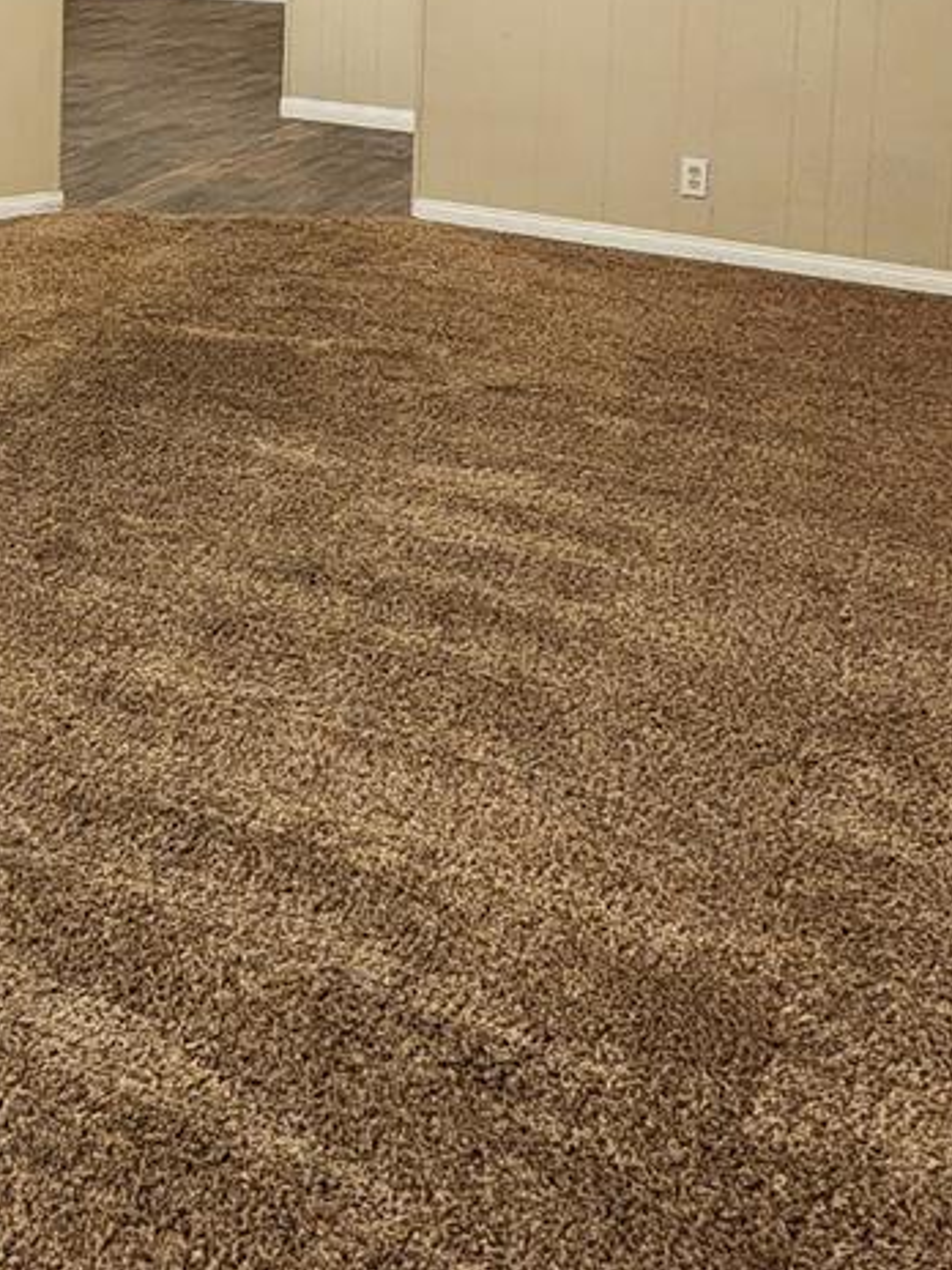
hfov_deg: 29.4
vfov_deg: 38.8
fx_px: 1540
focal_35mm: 42
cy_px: -44
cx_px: -198
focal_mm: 2.2
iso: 320
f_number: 2.2
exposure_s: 1/60
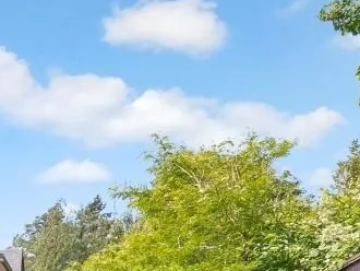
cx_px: -425
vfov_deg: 19.5
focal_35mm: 66
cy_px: 402
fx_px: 687
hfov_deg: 17.1
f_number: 8
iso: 400
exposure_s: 1/125
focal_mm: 14
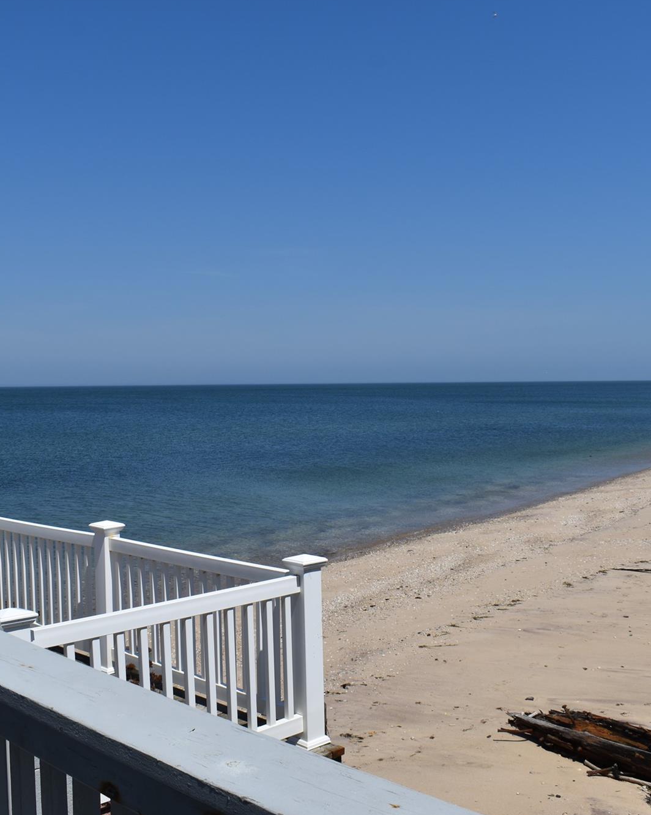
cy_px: 400
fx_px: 940
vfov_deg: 46.9
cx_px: 308
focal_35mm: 39
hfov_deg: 38.2
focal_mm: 18
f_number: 10
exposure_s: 1/400
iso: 100
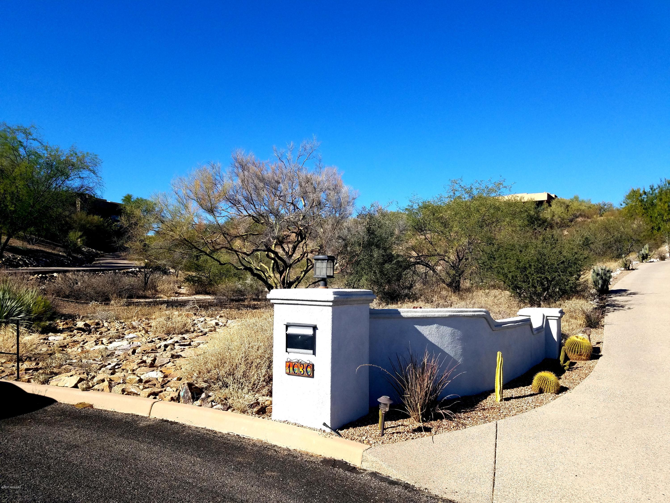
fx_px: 503
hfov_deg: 67.3
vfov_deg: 53.1
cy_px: 252
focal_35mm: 26
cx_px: 335
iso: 50
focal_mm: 4.2
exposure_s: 1/2896
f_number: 1.7
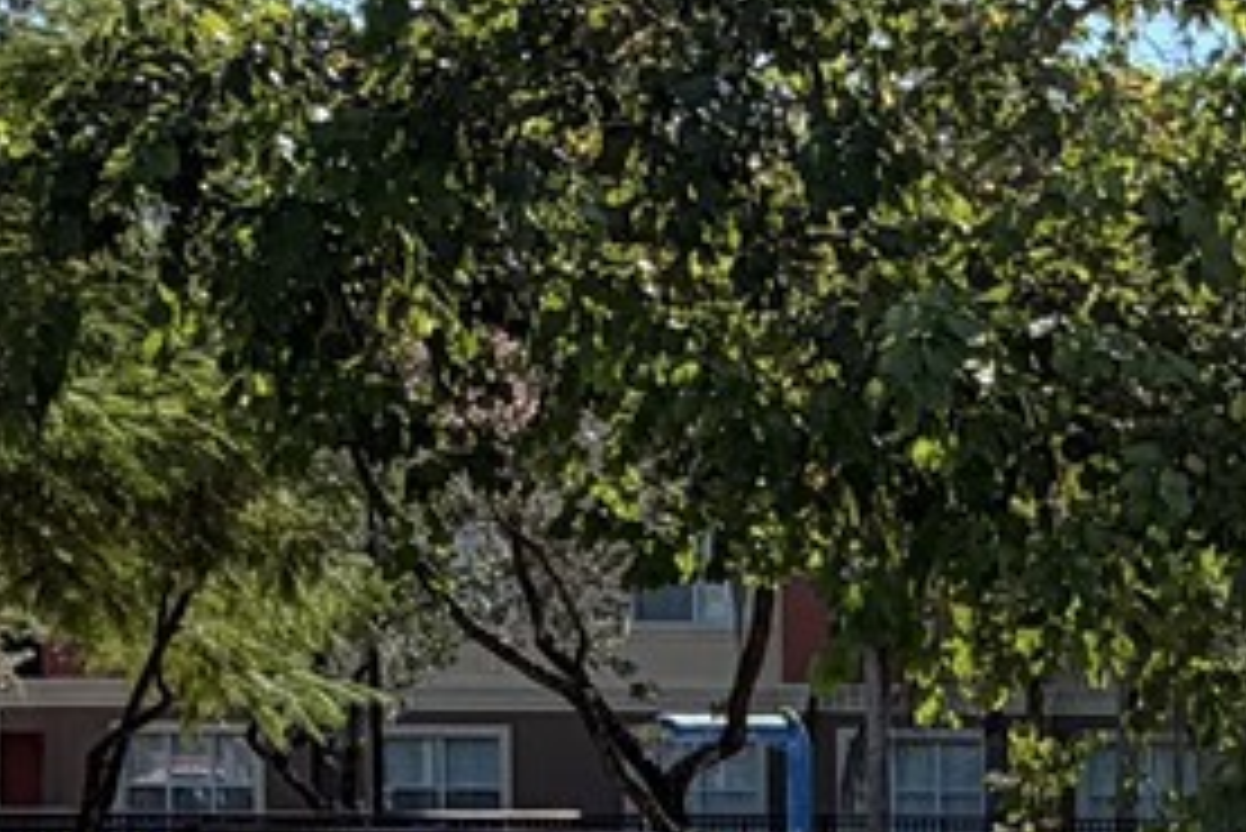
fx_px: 2909
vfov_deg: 15.5
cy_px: 1079
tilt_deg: -5.3
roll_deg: -0.3
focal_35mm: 84
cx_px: 1268
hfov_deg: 23.1
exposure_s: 1/770
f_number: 2.2
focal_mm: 2.22
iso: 20
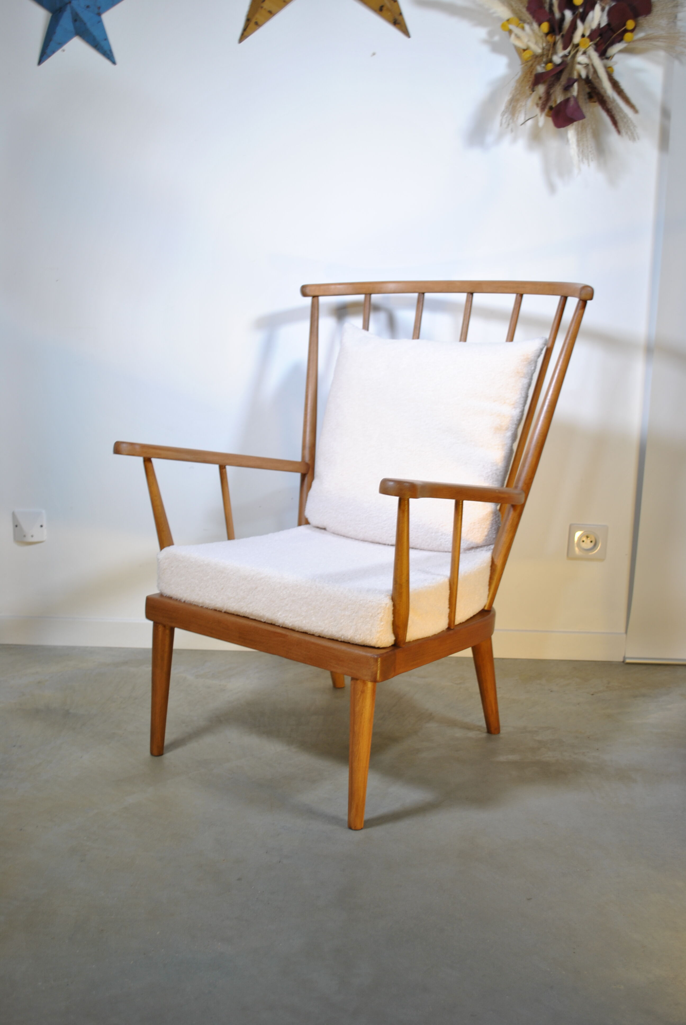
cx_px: 343
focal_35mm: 36
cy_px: 512
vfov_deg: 53.1
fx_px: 1026
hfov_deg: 37.0
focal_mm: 24
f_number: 4
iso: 100
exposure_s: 1/20
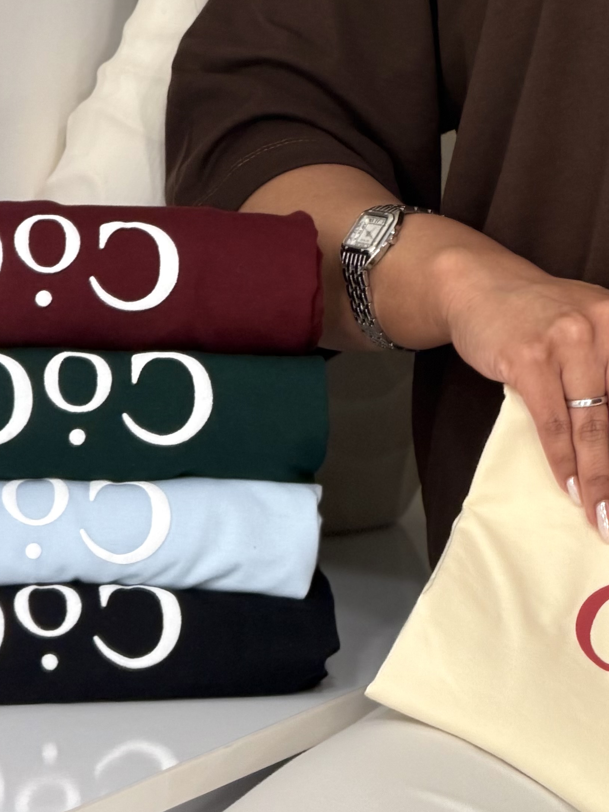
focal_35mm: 262
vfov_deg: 7.5
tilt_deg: -8.1
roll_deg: -0.4
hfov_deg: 5.7
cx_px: 620
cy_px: 19
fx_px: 6146
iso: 64
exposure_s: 1/100
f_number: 2.8
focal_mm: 16.89
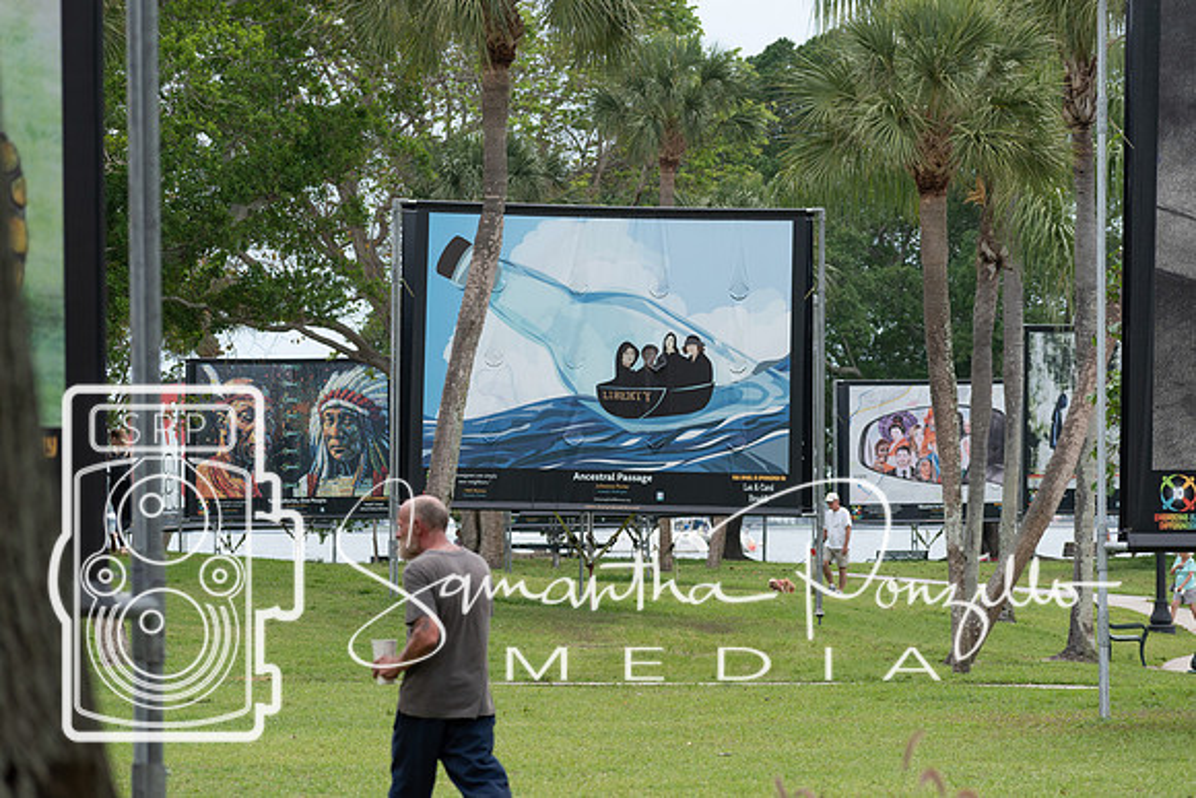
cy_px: 399
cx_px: 598
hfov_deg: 10.5
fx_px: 6538
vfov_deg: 7.0
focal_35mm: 197
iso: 200
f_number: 6.3
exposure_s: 1/640
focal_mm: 130
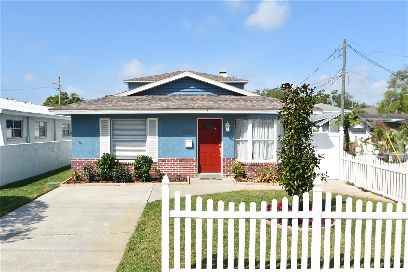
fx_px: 357
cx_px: 204
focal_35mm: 32
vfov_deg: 41.7
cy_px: 136
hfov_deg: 59.5
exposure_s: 1/500
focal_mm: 21
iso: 160
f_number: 8
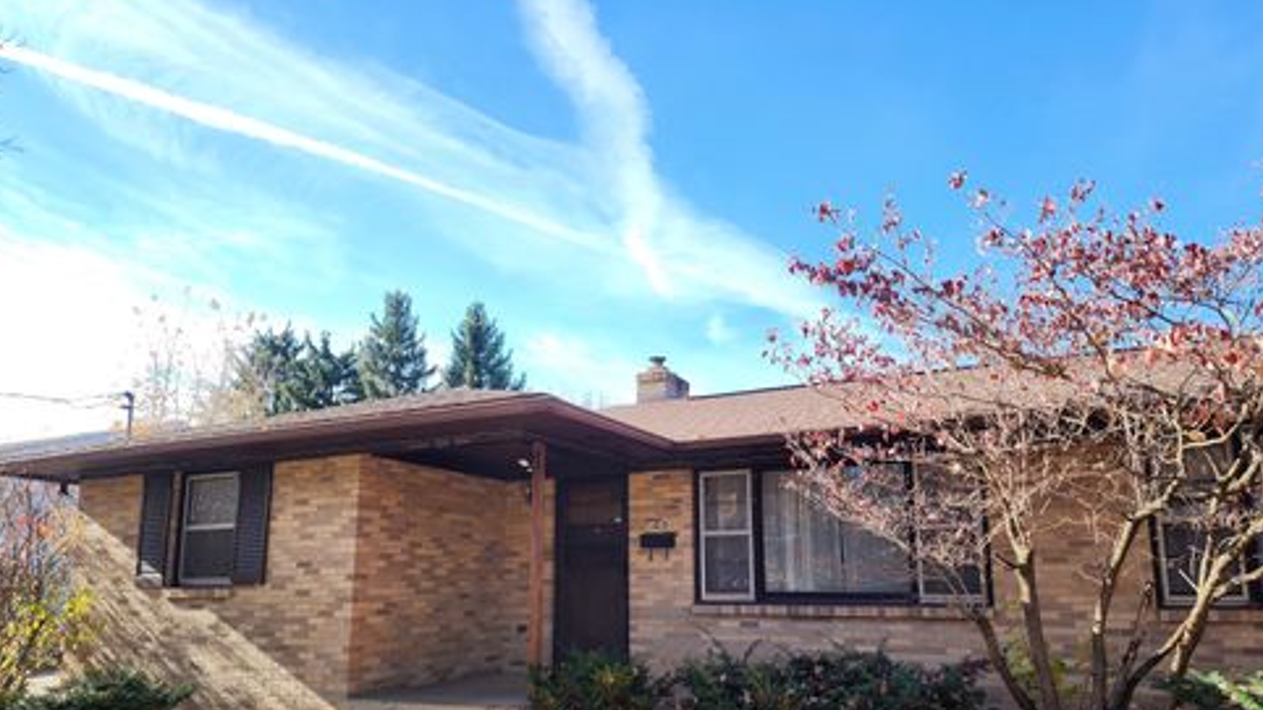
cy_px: 462
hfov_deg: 71.9
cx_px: 637
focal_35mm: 26
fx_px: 871
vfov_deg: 43.9
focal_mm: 6.4
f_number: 1.8
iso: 12
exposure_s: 1/291
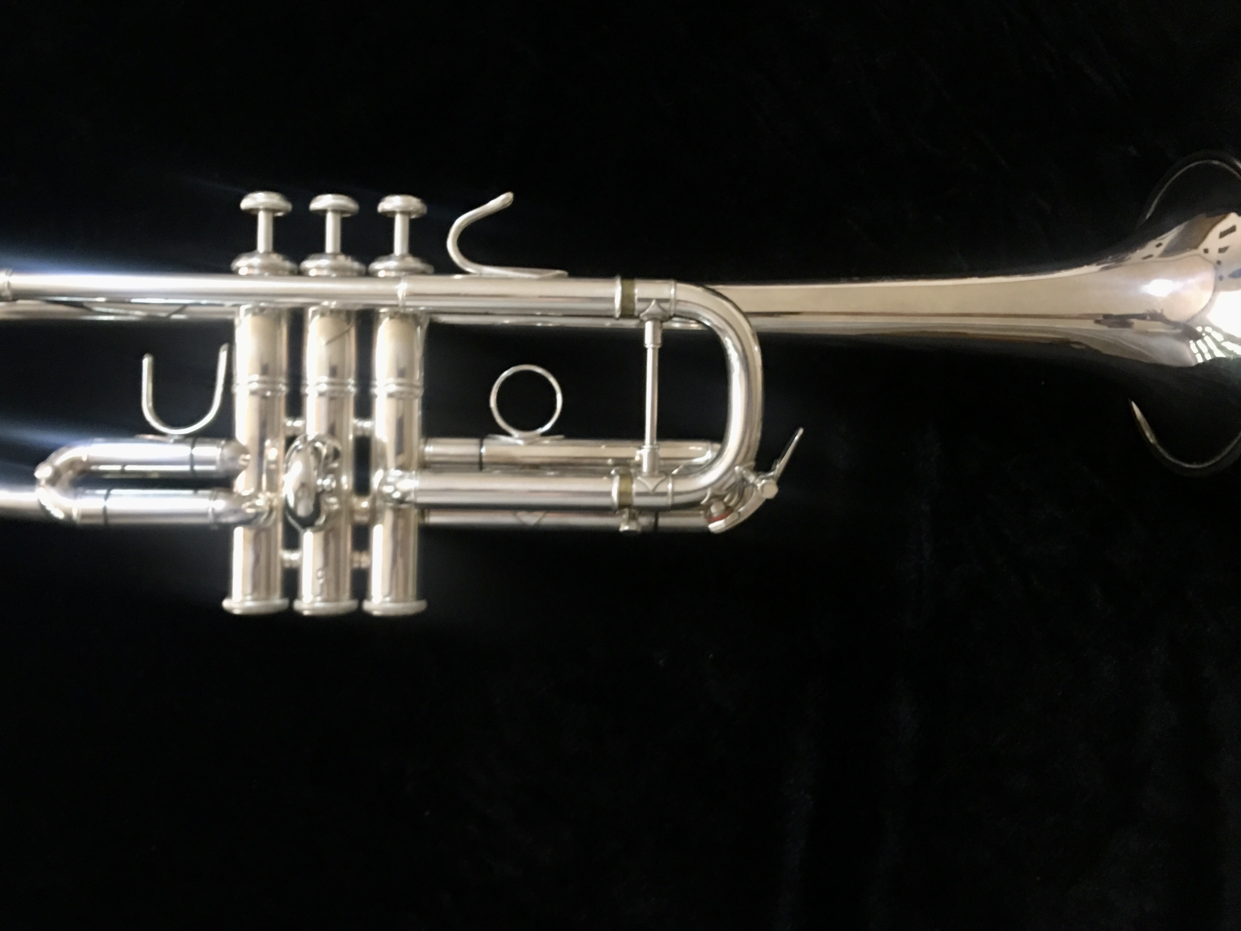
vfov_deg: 40.6
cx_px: 575
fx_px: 1255
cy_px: 397
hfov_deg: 52.6
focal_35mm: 35
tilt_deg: -66.6
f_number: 2.2
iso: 100
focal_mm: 4.15
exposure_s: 1/8
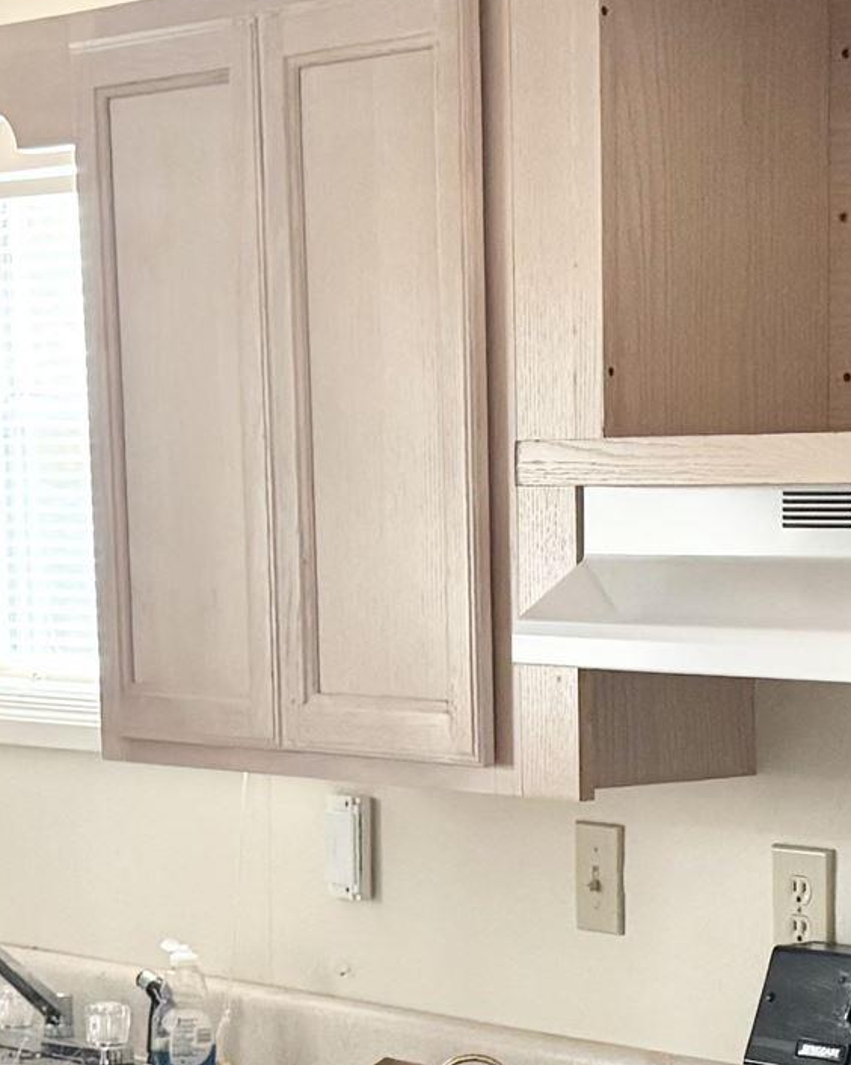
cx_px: 759
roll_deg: +0.3
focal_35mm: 102
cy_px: 943
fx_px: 3214
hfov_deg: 14.9
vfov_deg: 18.5
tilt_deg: -9.2
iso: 800
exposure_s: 1/59
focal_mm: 6.76
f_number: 1.78
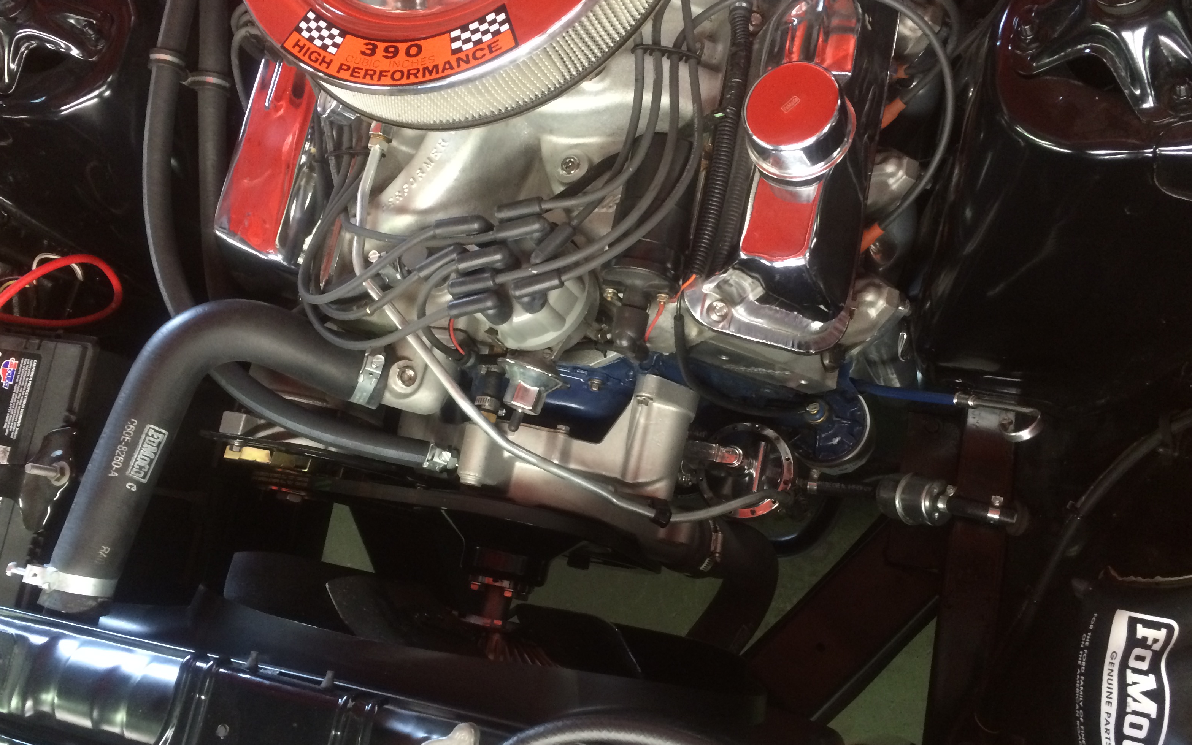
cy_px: 379
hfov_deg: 59.6
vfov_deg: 39.4
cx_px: 611
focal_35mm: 32
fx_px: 1040
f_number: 2.2
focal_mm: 4.15
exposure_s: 1/17
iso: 250
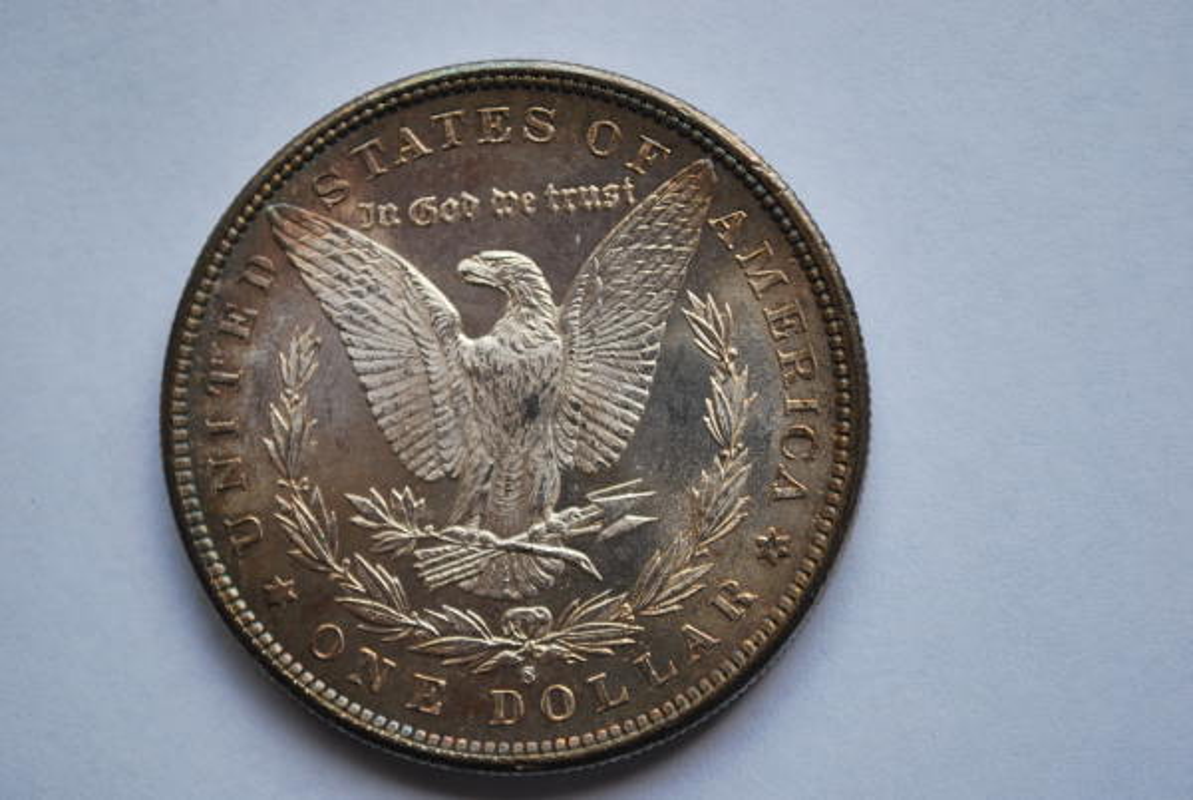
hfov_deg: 24.6
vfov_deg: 16.6
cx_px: 596
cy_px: 400
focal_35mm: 82
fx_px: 2738
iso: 250
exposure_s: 1/60
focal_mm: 55
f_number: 5.6
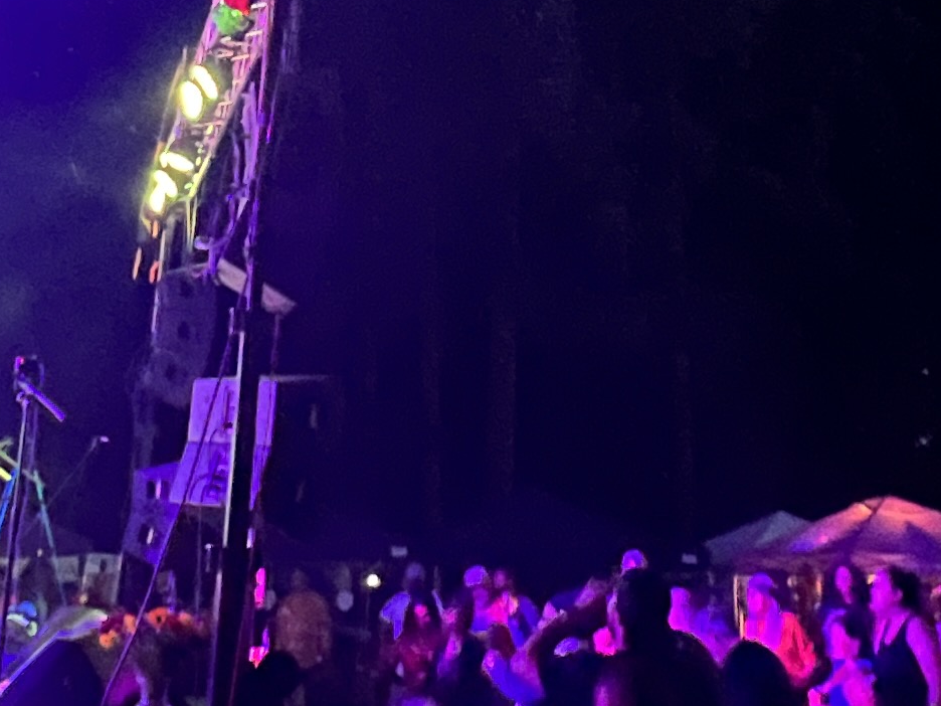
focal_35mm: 56
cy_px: -168
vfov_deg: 23.6
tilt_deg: +24.0
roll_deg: -0.8
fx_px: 1522
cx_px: 459
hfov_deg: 34.3
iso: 800
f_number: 1.8
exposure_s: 1/8
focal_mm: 1.57
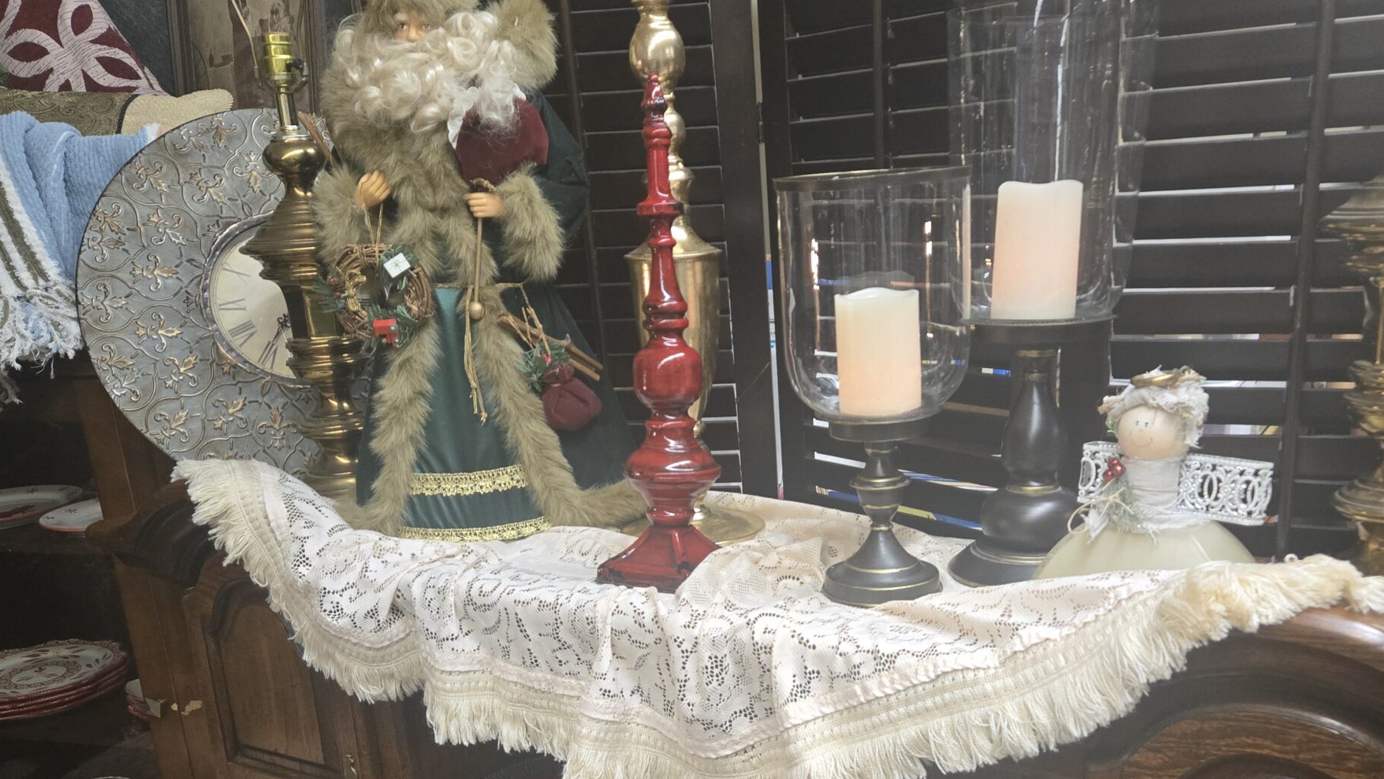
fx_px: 1284
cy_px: 609
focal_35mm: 35
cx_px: 763
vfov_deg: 32.9
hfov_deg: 56.5
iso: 500
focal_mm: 5.4
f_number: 1.8
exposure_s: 1/120
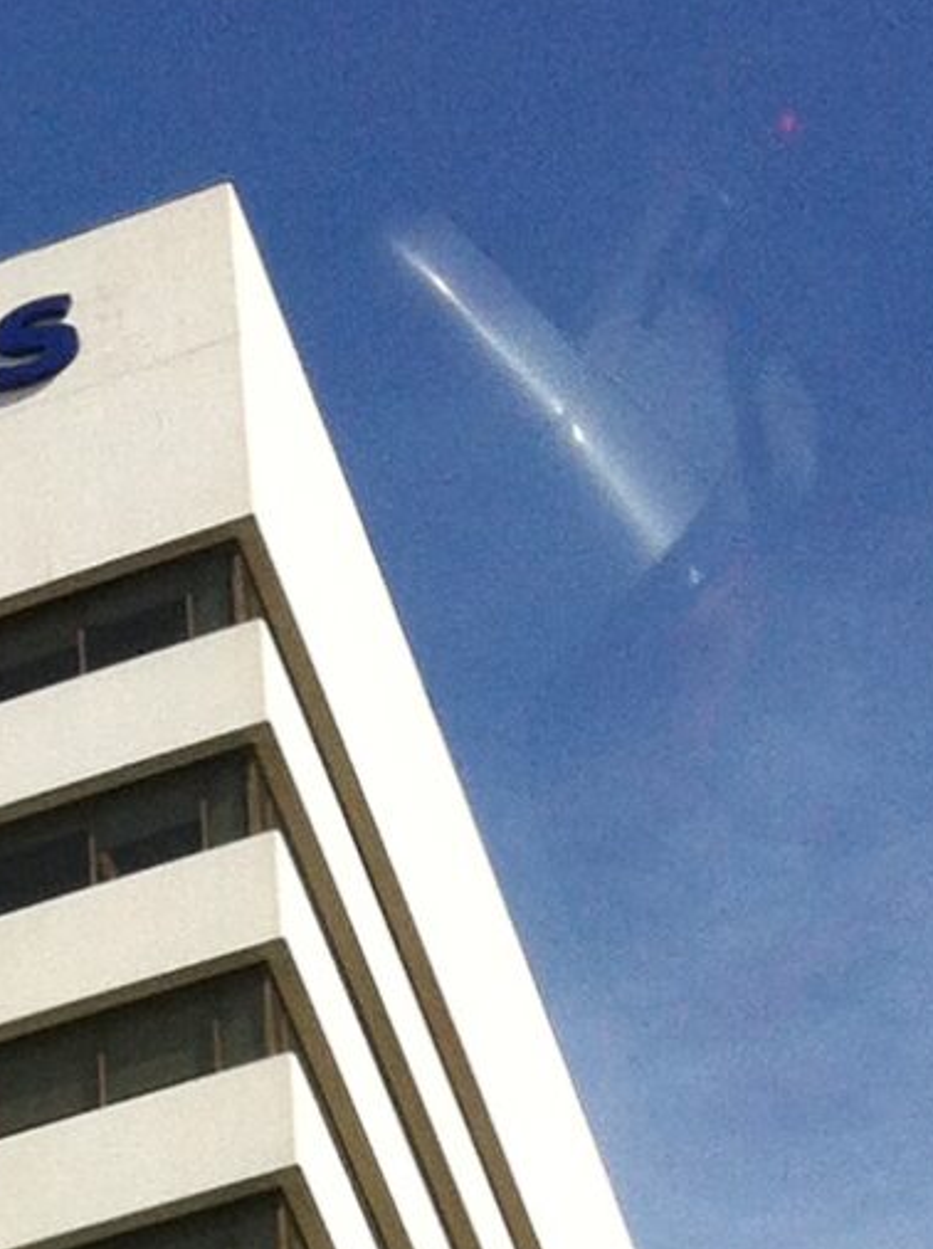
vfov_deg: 9.9
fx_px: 6377
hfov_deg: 8.0
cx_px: -822
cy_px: 2935
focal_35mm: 177
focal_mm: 3.85
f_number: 2.8
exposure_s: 1/1257
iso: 80
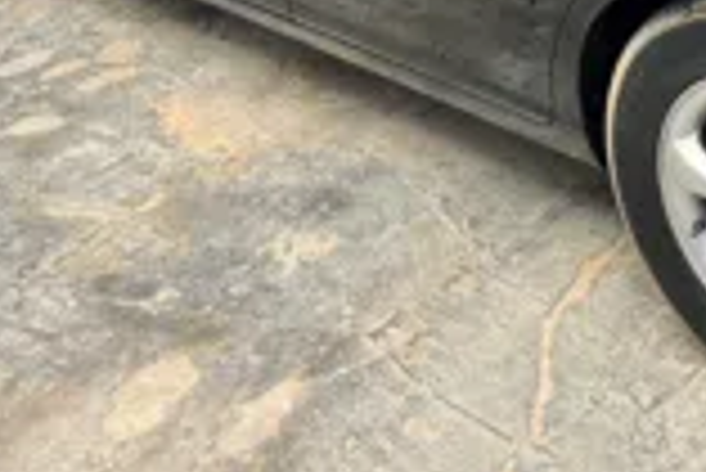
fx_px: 1354
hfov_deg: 26.9
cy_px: -148
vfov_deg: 18.4
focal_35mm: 69
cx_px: 769
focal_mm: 5.7
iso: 50
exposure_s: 1/414
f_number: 1.5
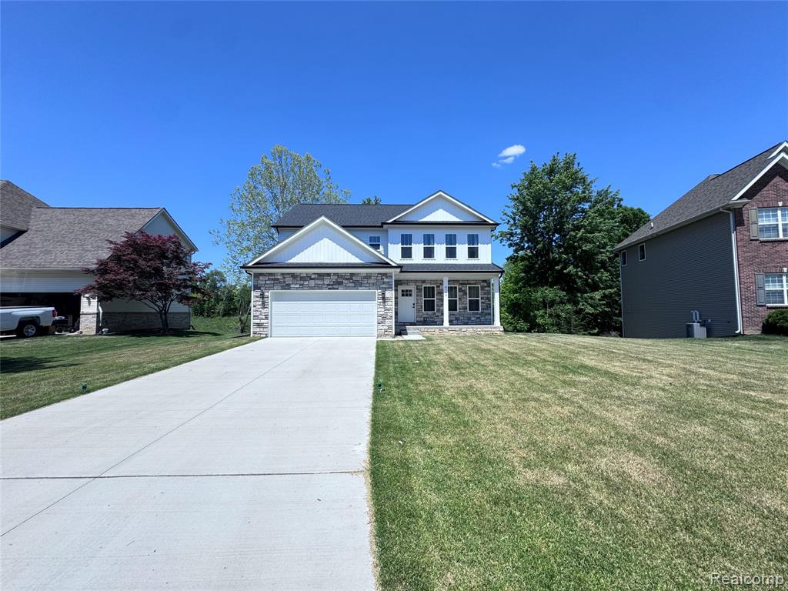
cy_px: 296
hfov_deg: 102.1
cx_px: 394
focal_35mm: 14
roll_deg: +0.1
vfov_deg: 85.7
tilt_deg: +2.8
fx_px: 319
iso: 50
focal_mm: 2.22
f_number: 2.2
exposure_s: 1/1927
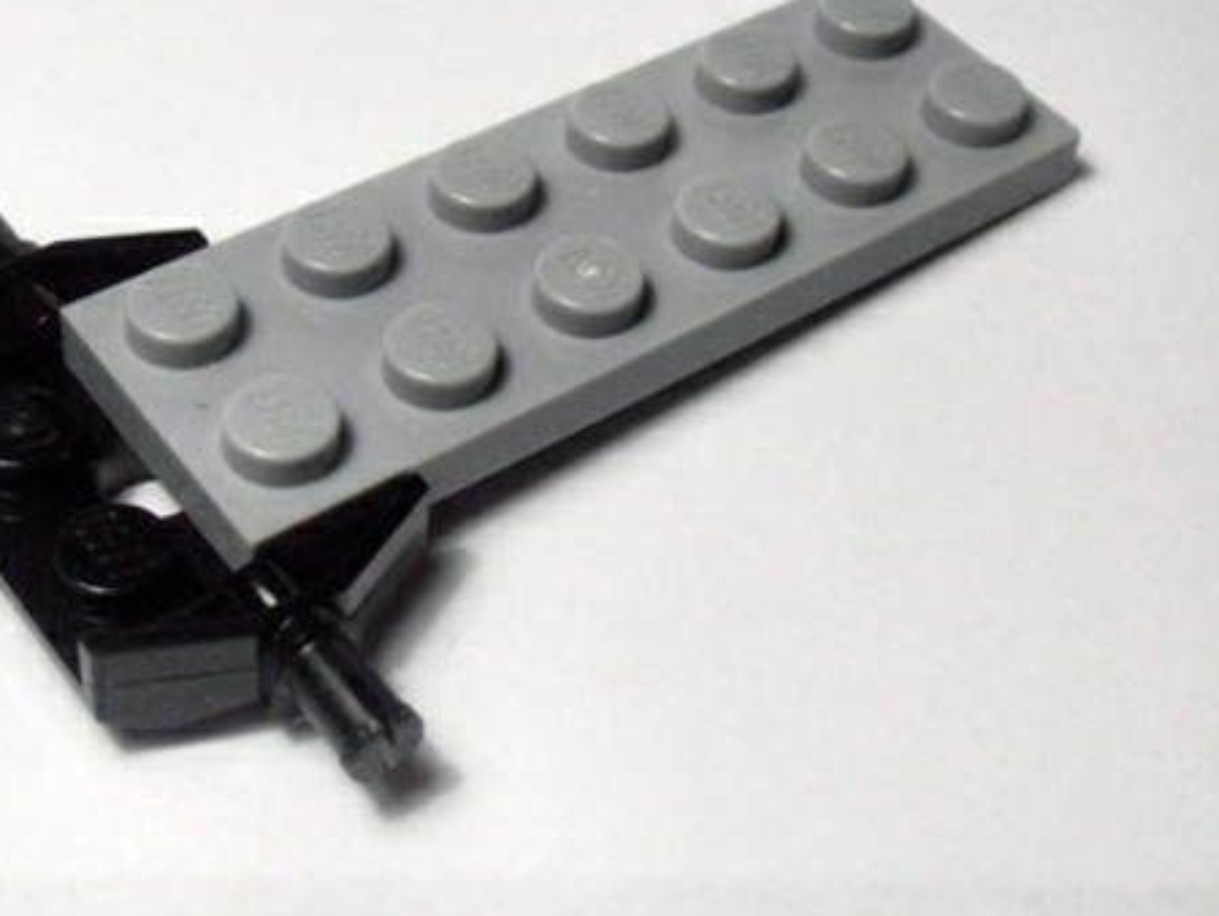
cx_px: 471
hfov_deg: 26.2
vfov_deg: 19.8
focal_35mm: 74
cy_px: 278
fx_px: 2607
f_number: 3.9
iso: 80
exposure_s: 1/100
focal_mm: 6.61
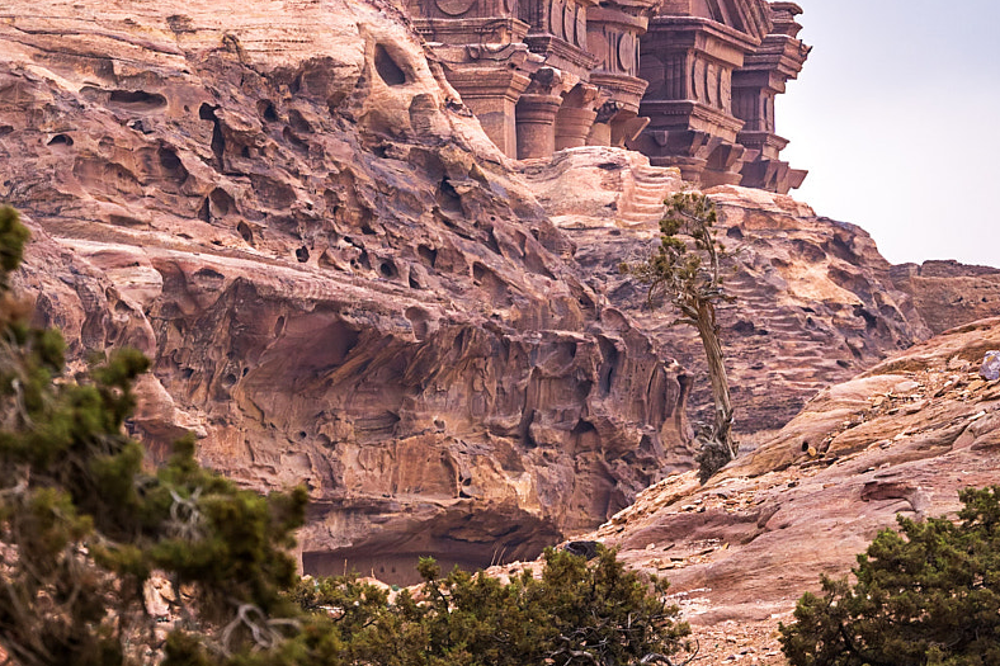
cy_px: 562
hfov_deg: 5.0
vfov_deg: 3.3
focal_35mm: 411
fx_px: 11414
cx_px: 466
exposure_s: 1/160
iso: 200
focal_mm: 135
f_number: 8
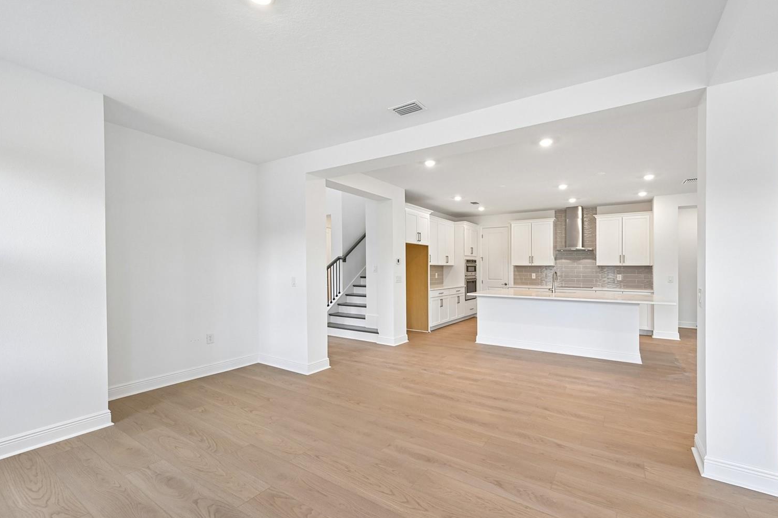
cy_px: 266
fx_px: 324
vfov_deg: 77.3
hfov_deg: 100.3
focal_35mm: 15
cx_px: 415
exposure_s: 1/30
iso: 400
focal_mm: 14
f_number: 8
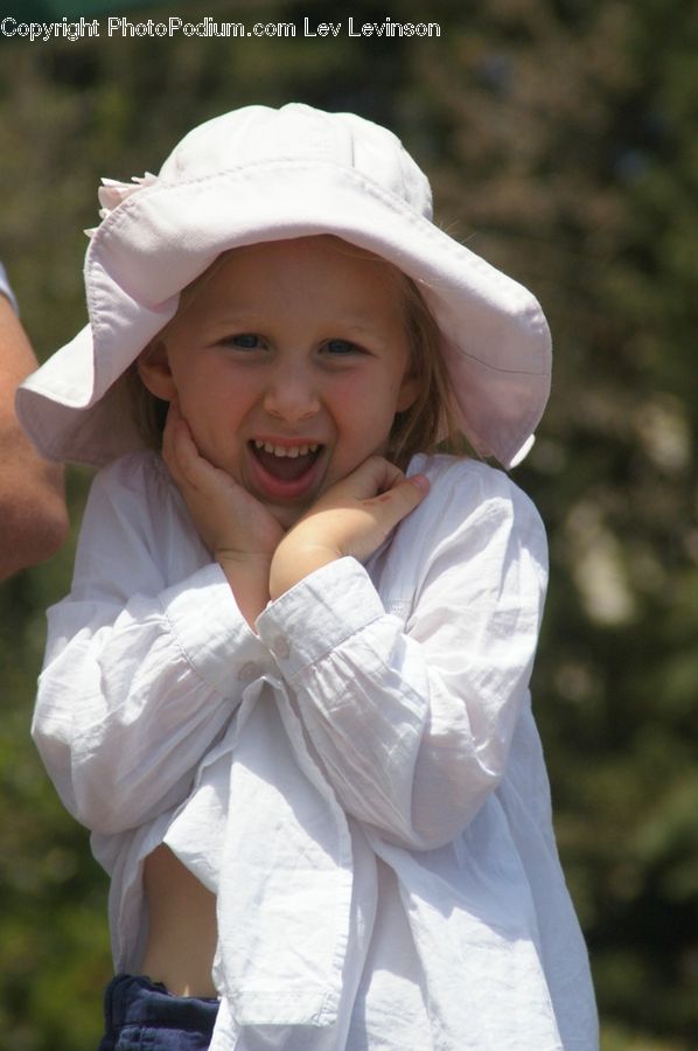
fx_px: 8745
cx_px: 349
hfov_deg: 4.6
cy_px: 526
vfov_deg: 6.9
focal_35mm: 300
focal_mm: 200
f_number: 11
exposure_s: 1/1500
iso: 800
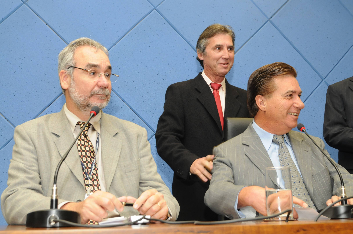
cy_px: 117
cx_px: 176
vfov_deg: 28.0
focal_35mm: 48
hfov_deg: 41.2
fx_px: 470
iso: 800
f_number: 7.1
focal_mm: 32
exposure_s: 1/60
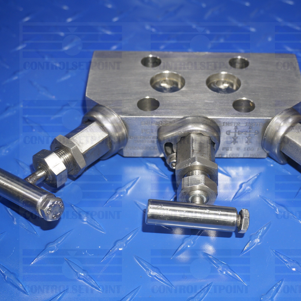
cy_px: 150
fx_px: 571
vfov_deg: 29.6
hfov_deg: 29.4
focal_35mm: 58
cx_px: 189
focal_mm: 30
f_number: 5
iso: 250
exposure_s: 1/60
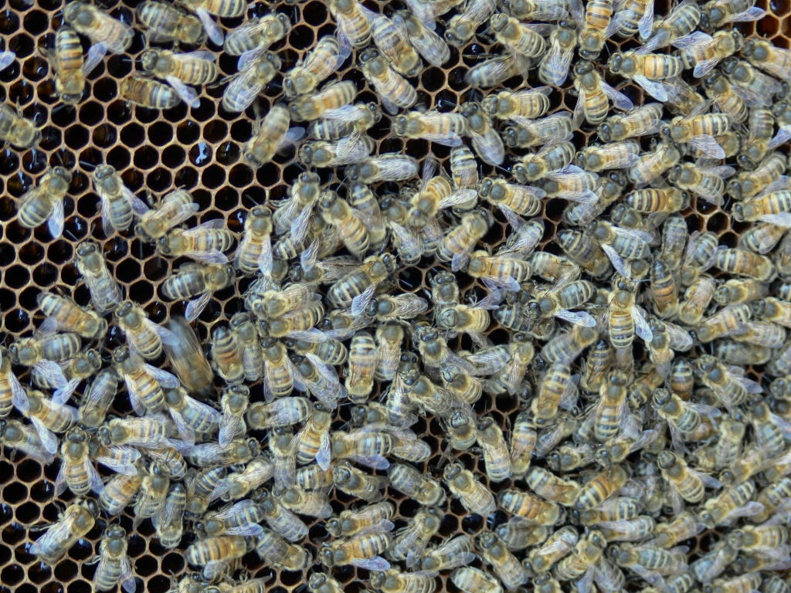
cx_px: 396
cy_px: 296
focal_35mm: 128
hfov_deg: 15.4
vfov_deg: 11.6
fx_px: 2925
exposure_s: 1/30
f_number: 3.6
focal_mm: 27
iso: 80
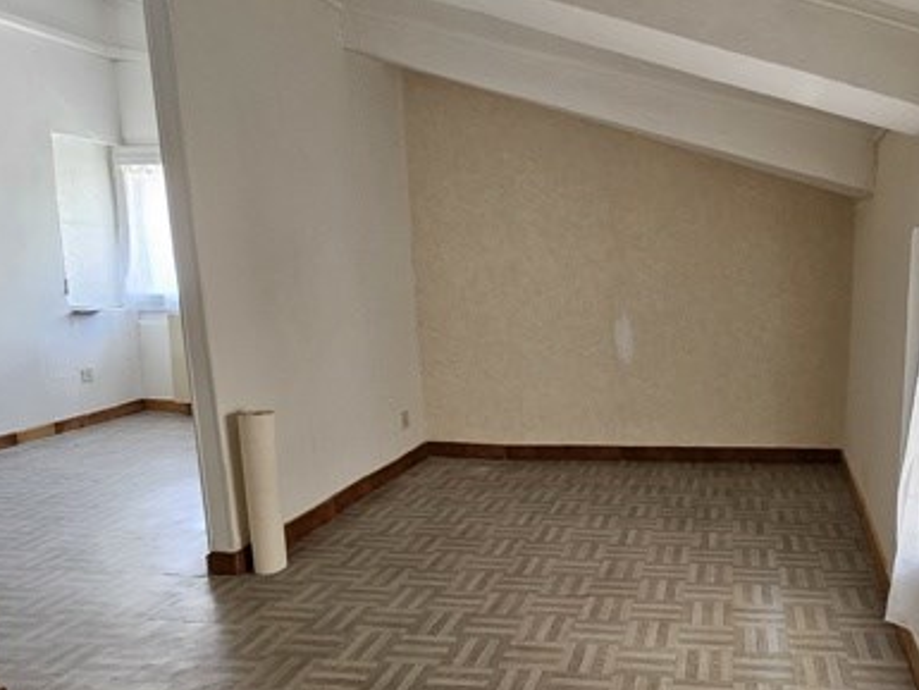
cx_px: 637
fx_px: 717
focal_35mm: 27
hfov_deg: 63.1
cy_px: 406
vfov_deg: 51.1
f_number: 2.2
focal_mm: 2.2
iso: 320
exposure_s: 1/33
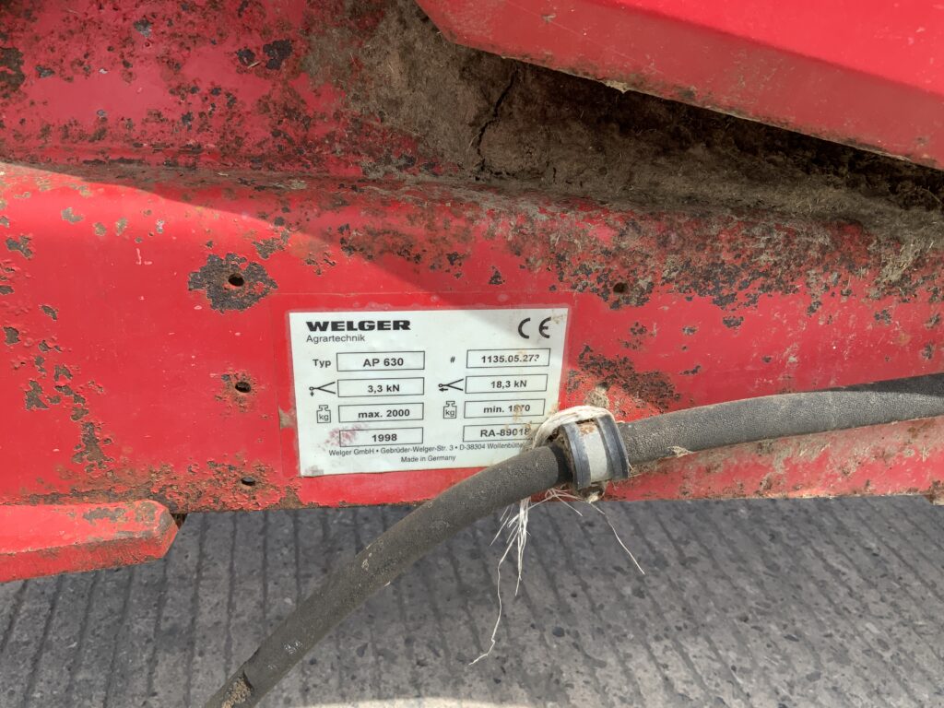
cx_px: 472
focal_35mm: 29
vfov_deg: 48.2
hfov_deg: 61.7
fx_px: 791
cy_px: 354
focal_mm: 3
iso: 16
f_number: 1.8
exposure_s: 1/540
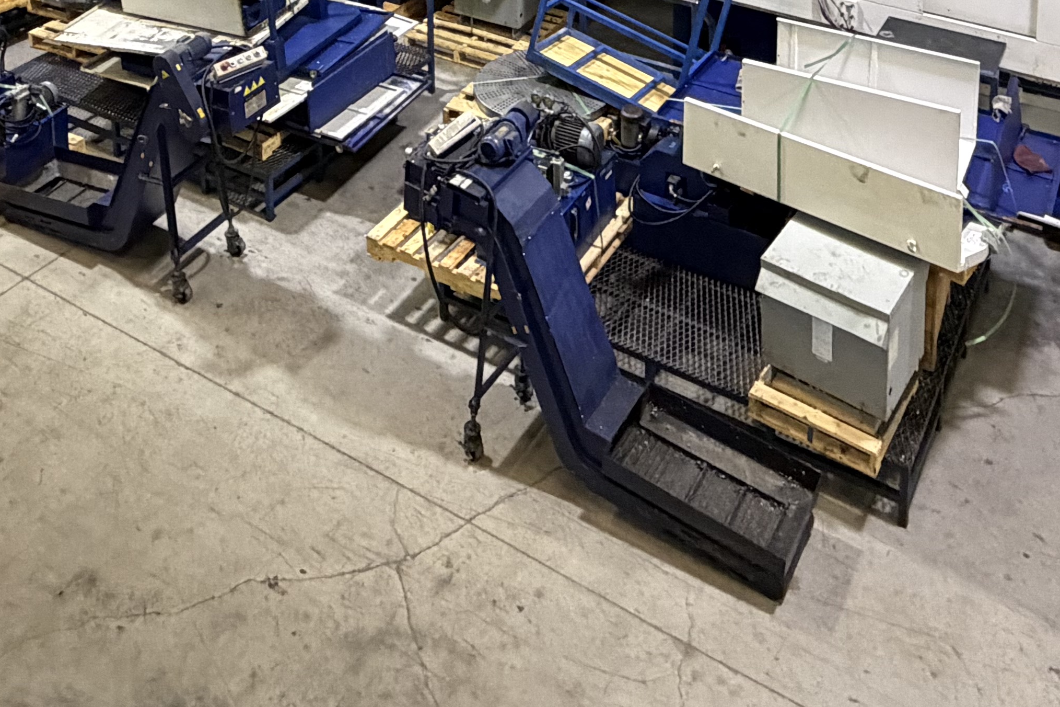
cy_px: -389
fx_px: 1207
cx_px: 550
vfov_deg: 24.4
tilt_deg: -7.3
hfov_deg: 47.4
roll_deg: +0.9
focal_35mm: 41
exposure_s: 1/60
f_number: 2.2
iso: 500
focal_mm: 2.22
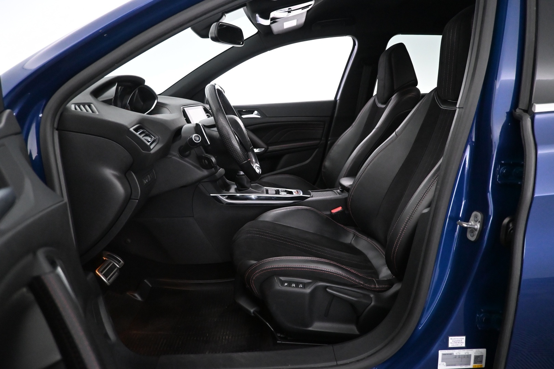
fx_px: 369
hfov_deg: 73.7
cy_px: 184
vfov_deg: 53.1
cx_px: 277
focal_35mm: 24
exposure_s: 1/60
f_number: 3.5
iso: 5000
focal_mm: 16
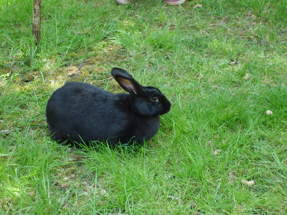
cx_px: 144
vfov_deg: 16.1
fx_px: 763
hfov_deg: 21.3
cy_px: 108
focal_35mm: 92
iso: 106
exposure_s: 1/60
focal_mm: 15.5
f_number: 4.6
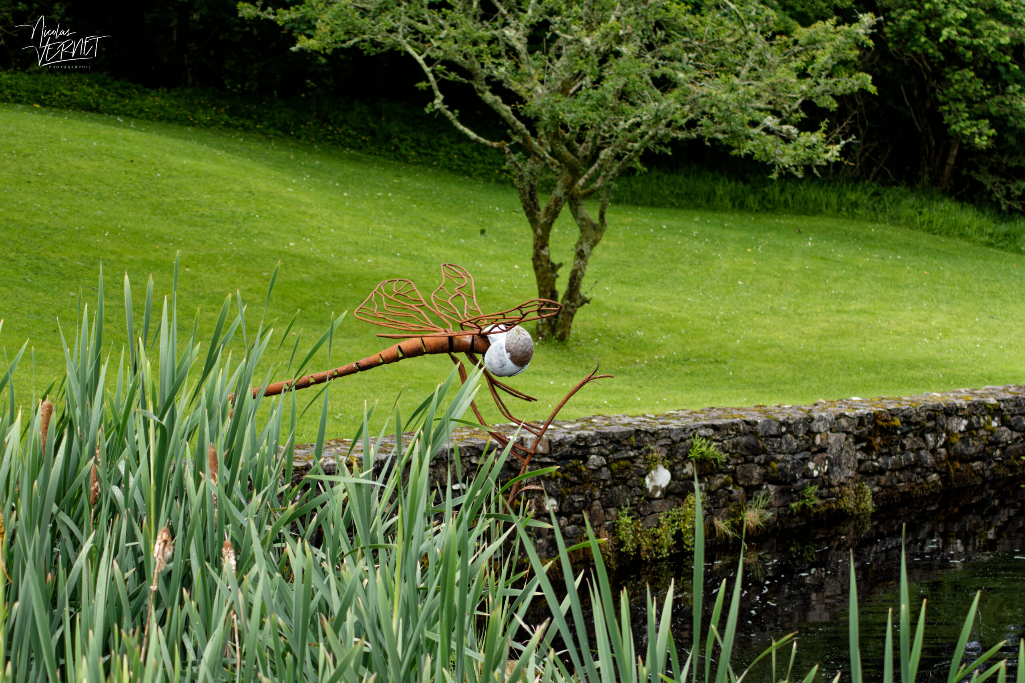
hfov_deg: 19.5
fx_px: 2989
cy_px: 342
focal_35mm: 105
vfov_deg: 13.0
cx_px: 512
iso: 800
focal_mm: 70
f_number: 7.1
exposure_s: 1/800
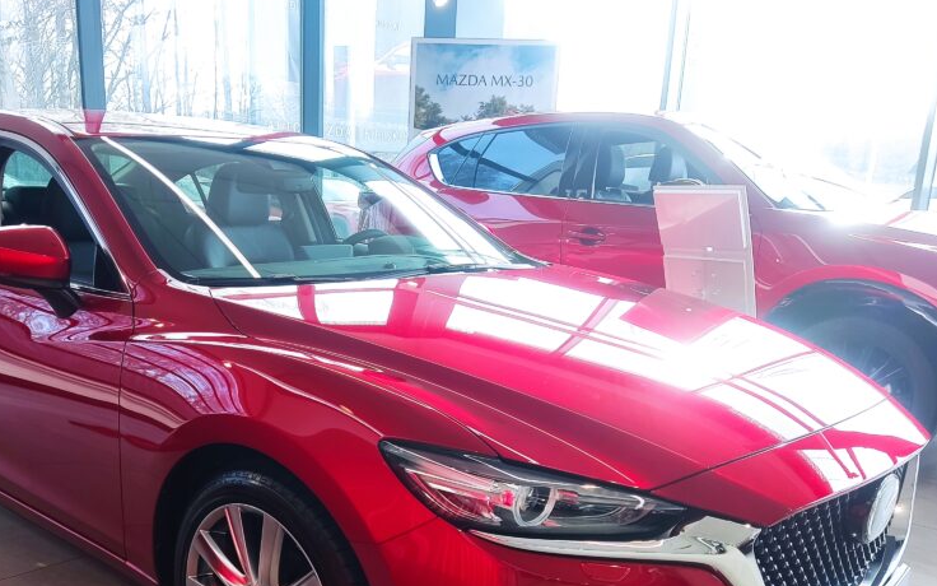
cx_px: 360
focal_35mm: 36
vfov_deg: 34.4
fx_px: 919
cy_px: 457
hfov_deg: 53.5
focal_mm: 4.71
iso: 53
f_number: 1.79
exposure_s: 1/100
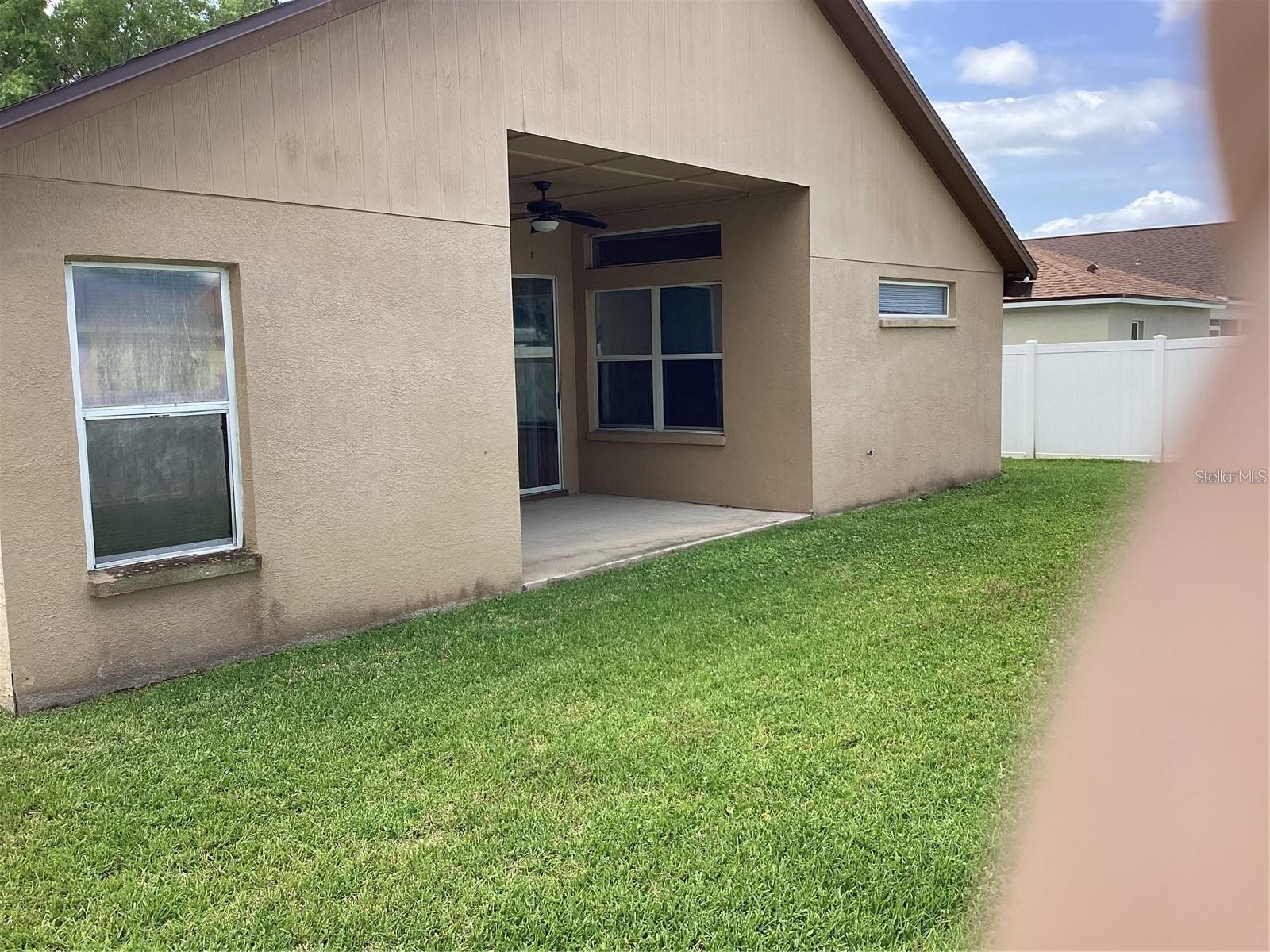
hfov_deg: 58.4
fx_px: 1137
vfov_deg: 45.4
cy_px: 476
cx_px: 635
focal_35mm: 31
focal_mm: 3.3
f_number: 2.4
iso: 25
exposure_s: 1/450
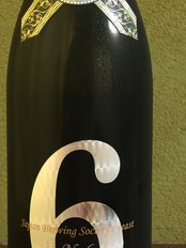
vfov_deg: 32.1
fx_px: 430
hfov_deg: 24.4
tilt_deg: -3.8
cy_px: 95
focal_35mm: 60
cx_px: 73
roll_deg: +0.0
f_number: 2.2
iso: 100
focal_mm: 4.15
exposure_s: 1/8
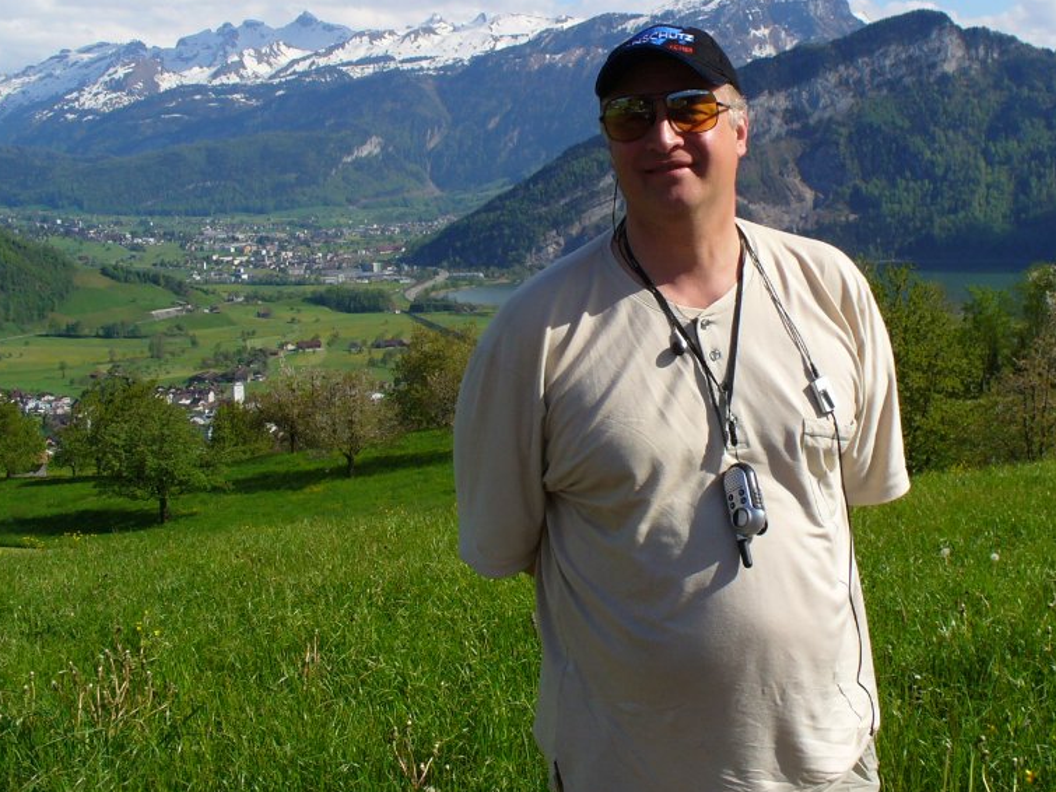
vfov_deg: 29.6
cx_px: 594
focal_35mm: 49
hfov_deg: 38.9
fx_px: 1495
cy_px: 301
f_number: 5.6
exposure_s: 1/320
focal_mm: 6.1
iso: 64
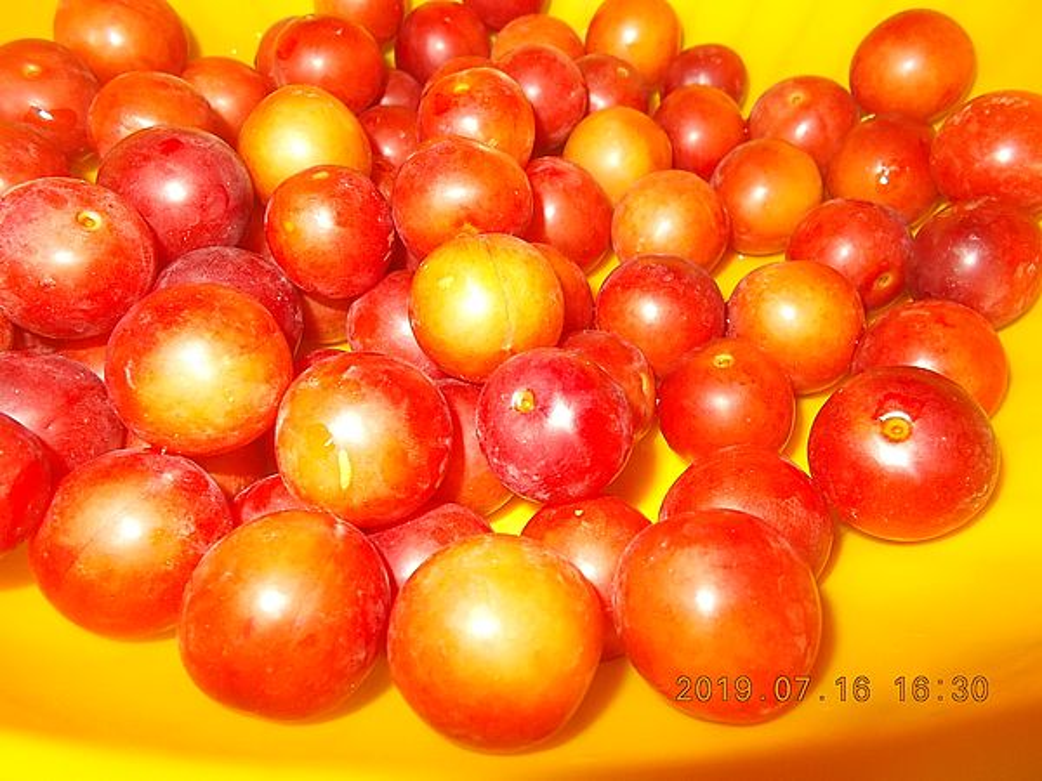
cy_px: 390
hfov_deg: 67.3
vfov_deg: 53.1
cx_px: 521
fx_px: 783
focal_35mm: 26
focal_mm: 4.6
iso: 200
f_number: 3.2
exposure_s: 1/25
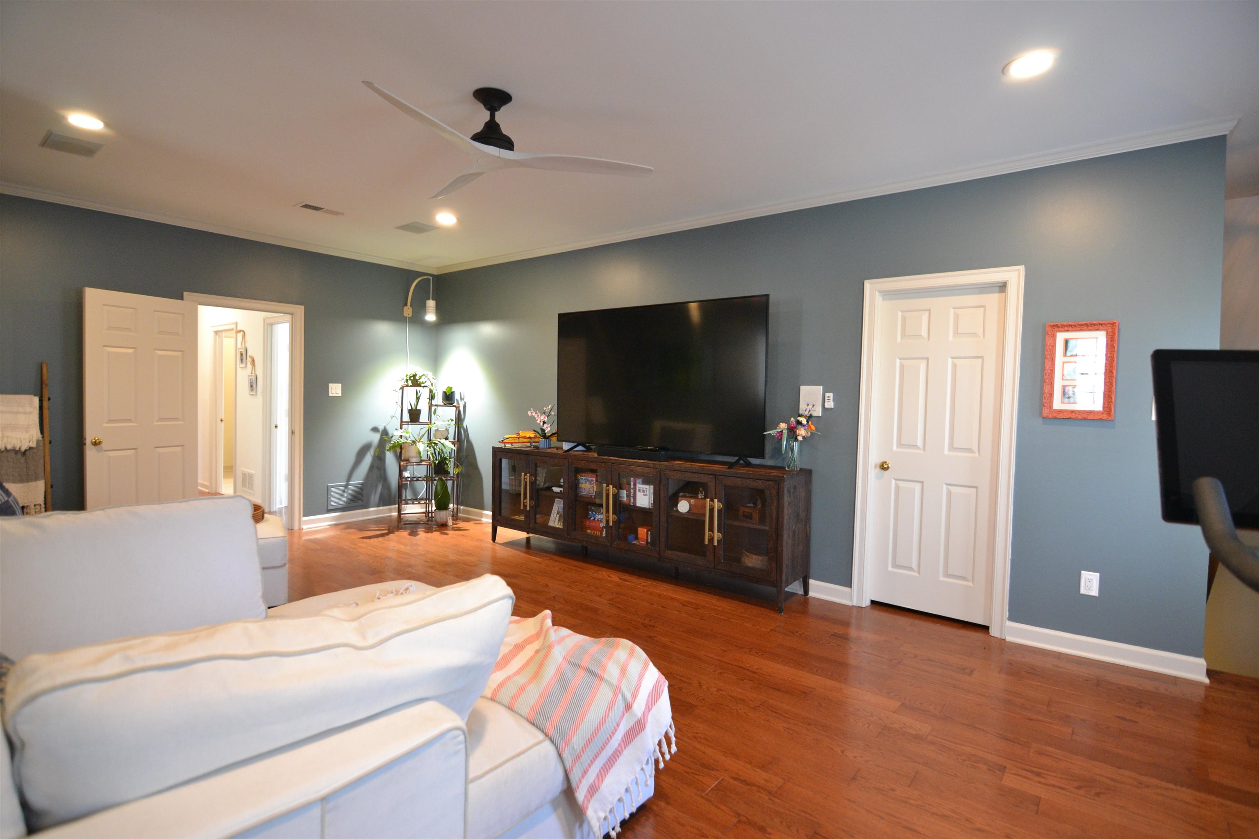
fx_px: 577
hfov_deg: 95.0
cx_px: 630
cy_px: 420
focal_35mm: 16
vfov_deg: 72.1
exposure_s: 1/60
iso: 1100
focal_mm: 11
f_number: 2.8
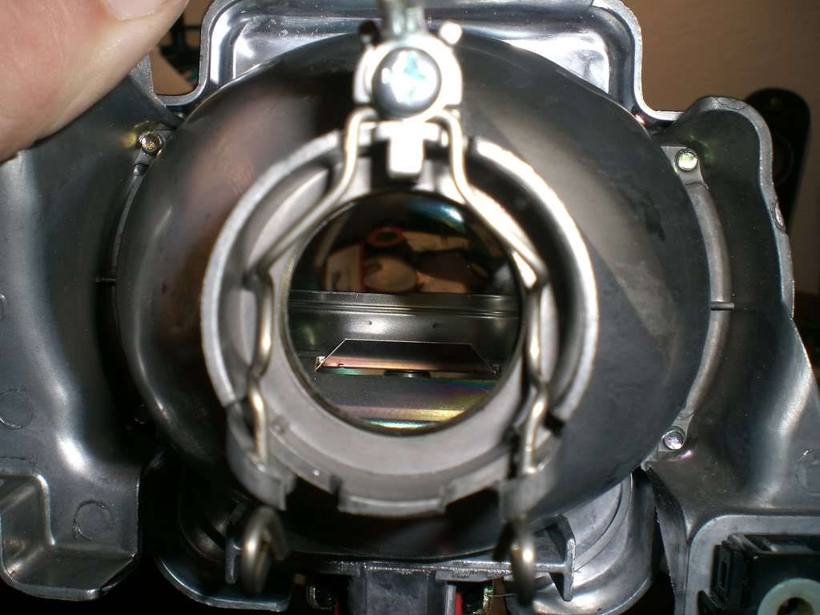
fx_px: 900
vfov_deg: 37.7
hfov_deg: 49.0
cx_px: 410
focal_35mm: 38
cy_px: 308
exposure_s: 1/60
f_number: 4.4
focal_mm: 6.3
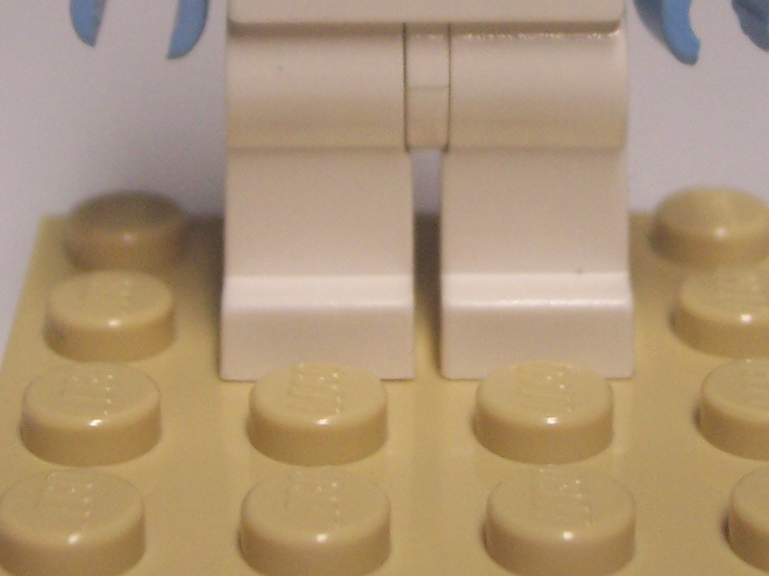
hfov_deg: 15.6
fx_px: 2799
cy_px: -140
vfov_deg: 11.5
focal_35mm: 126
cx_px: 439
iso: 140
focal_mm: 8
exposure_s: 1/30
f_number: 3.4
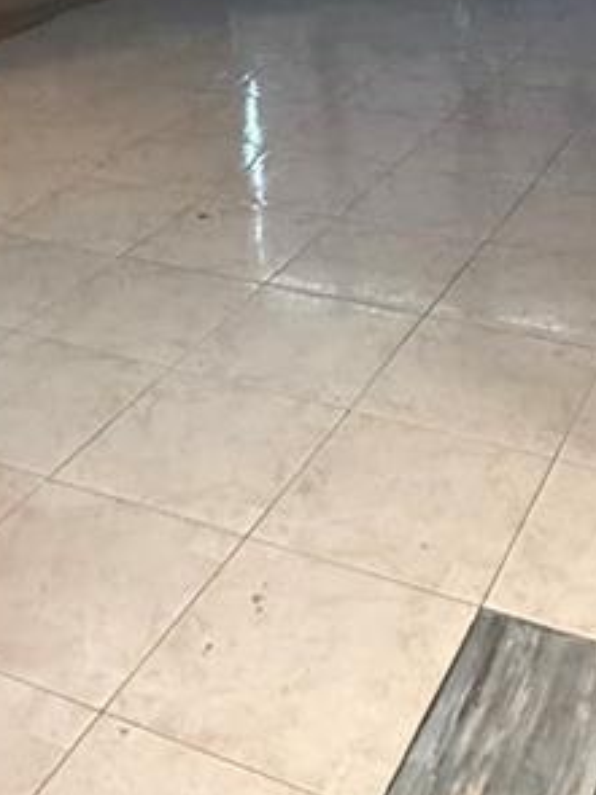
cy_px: -108
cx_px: 316
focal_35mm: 57
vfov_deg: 29.9
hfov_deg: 25.6
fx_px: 1309
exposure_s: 1/60
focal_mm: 2.22
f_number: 2.2
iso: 640
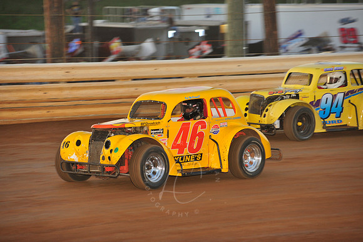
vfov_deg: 6.9
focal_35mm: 200
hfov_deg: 10.3
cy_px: 121
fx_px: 2015
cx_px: 182
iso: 800
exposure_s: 1/320
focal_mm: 200
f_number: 6.3
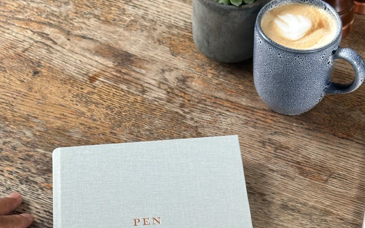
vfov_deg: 18.3
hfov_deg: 29.8
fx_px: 687
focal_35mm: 69
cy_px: 238
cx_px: 182
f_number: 1.78
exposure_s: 1/155
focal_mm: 6.86
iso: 80
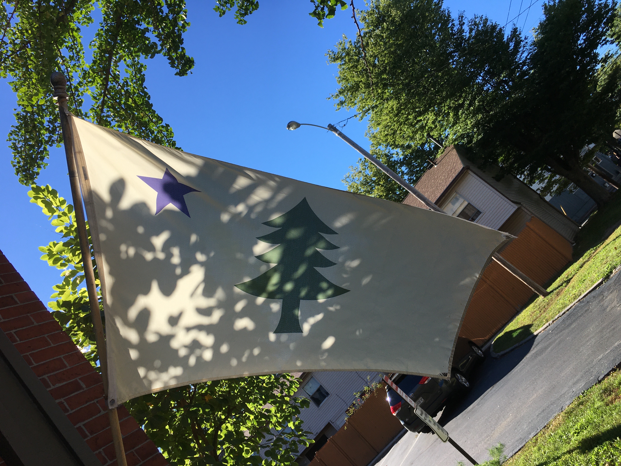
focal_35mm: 29
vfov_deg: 48.2
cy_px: 233
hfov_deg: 61.7
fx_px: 520
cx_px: 310
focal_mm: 4.15
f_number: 2.2
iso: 25
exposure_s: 1/962
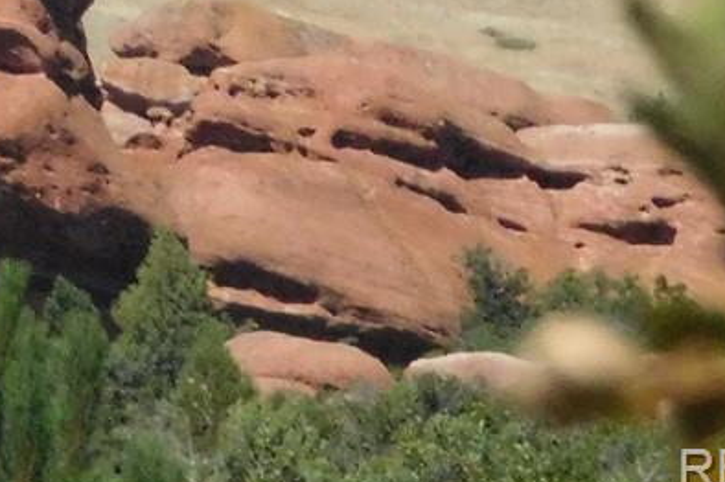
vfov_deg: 1.6
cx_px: -495
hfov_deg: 2.4
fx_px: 17184
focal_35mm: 854
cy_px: -596
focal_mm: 35.9
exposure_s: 1/1000
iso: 800
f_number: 10.8
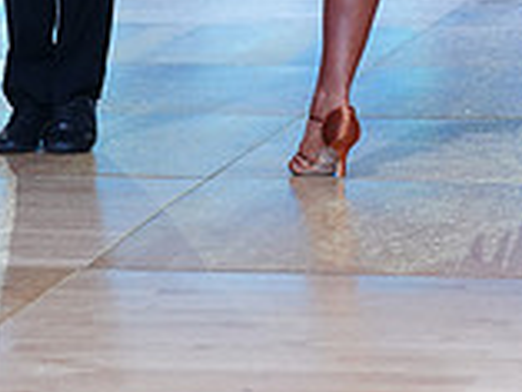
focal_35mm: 256
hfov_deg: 7.7
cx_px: 364
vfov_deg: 5.7
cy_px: -379
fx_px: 3863
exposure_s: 1/500
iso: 640
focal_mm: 72
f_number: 2.8
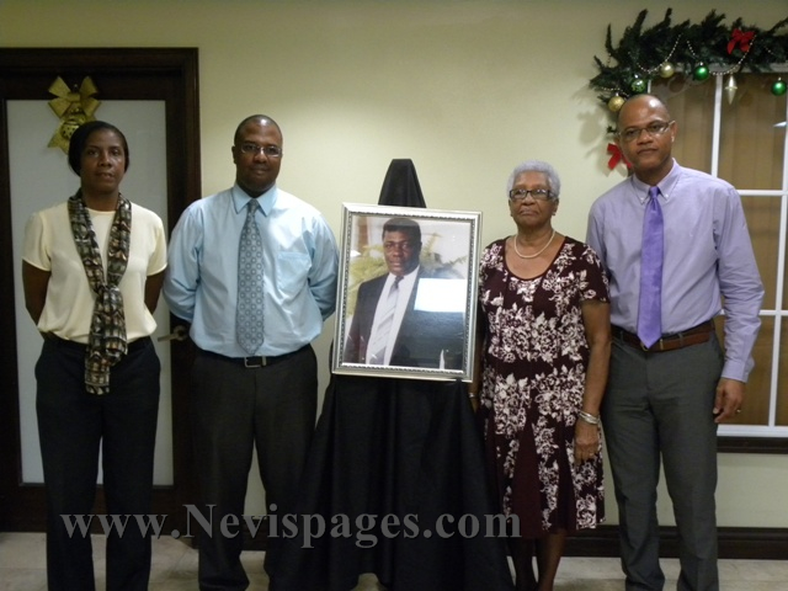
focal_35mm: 37
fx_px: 842
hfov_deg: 50.1
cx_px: 394
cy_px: 296
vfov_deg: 38.7
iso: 400
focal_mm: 6.6
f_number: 3.2
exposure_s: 1/28.8
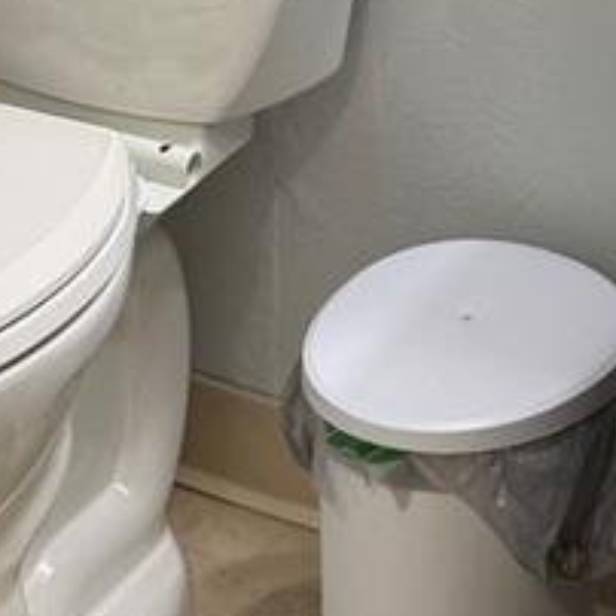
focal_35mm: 126
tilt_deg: -10.7
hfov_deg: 13.8
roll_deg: -0.7
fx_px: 2537
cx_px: 305
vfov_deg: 12.6
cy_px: -509
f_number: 1.78
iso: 125
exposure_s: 1/60
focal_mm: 6.76
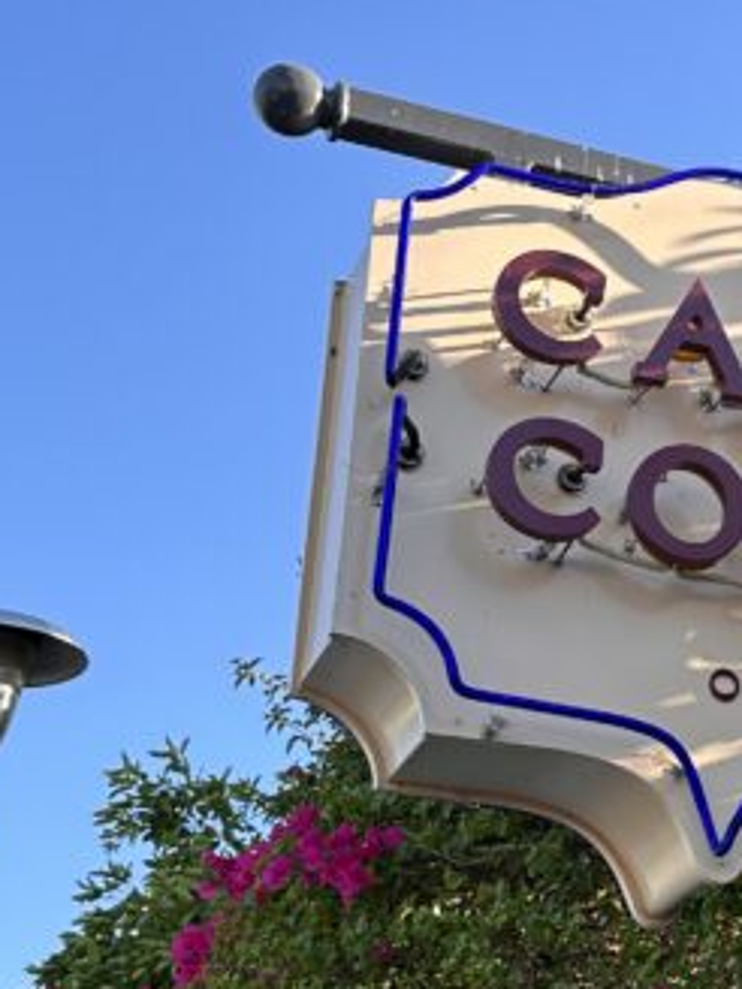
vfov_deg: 26.0
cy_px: 488
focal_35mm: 75
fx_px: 2144
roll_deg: +0.6
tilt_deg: +27.7
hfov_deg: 18.8
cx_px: 842
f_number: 1.78
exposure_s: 1/1171
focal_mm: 6.86
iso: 80
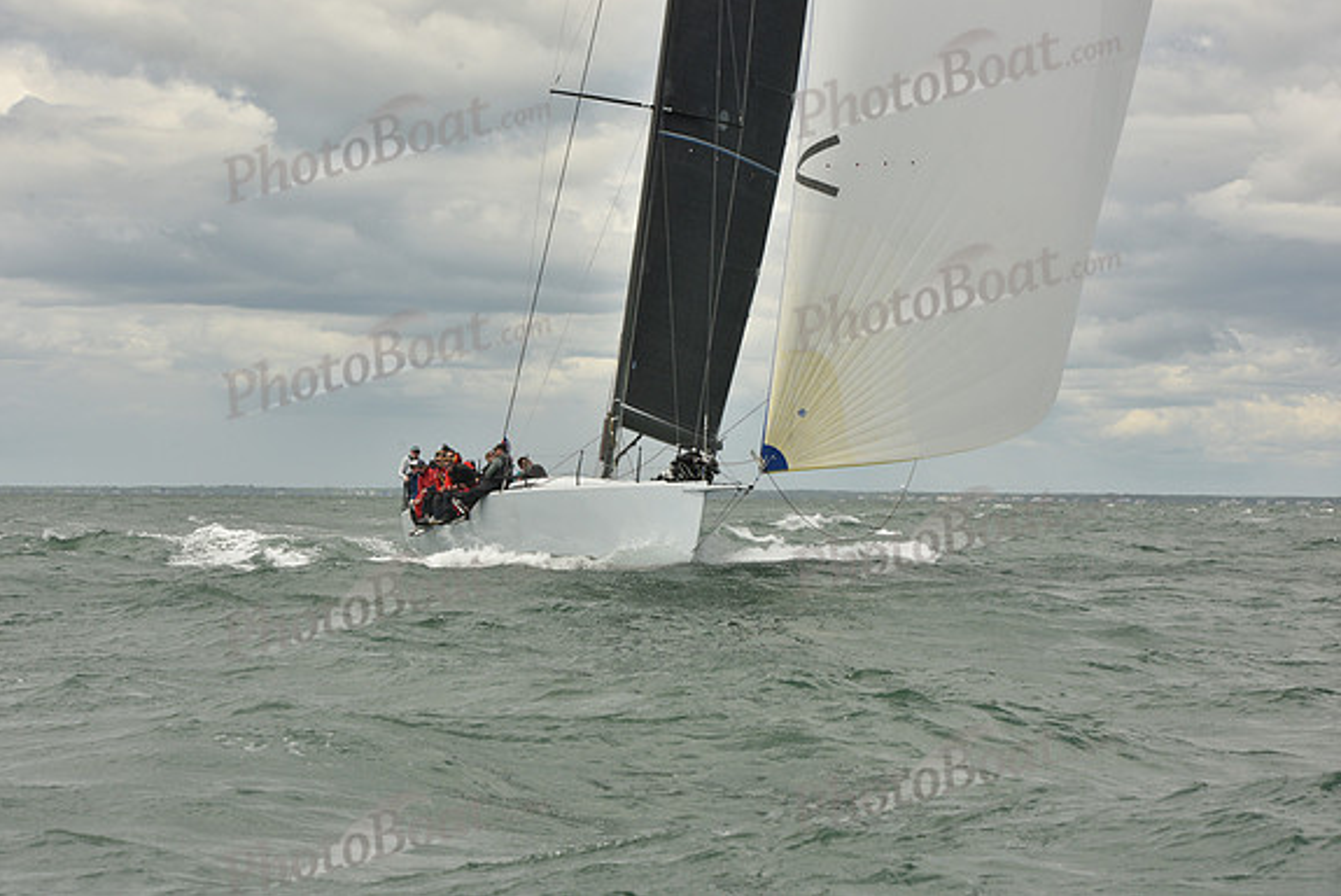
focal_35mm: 123
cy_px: 447
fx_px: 4584
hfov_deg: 16.6
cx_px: 674
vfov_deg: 11.2
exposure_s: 1/800
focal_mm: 122
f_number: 11
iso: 320
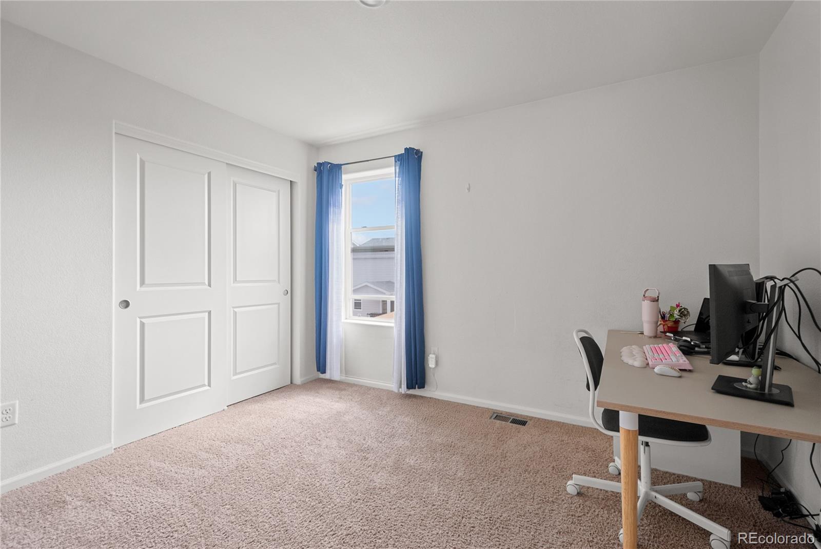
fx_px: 342
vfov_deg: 77.4
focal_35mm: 15
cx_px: 410
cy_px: 274
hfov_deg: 100.3
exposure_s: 1/25
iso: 200
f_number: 3.5
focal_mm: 10
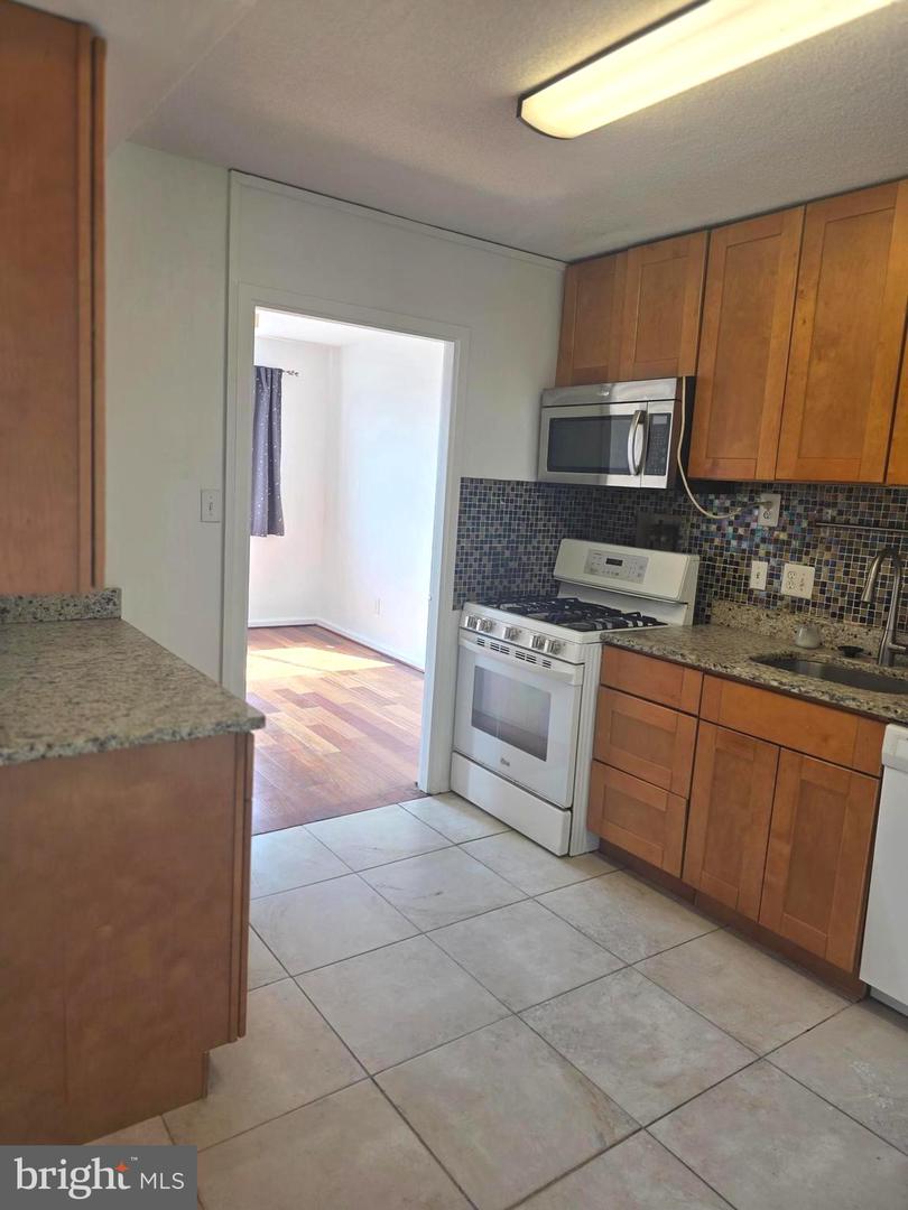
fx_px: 804
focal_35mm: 23
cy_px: 605
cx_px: 454
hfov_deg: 58.9
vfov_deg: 73.9
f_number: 1.7
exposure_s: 1/120
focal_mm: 6.3
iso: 40
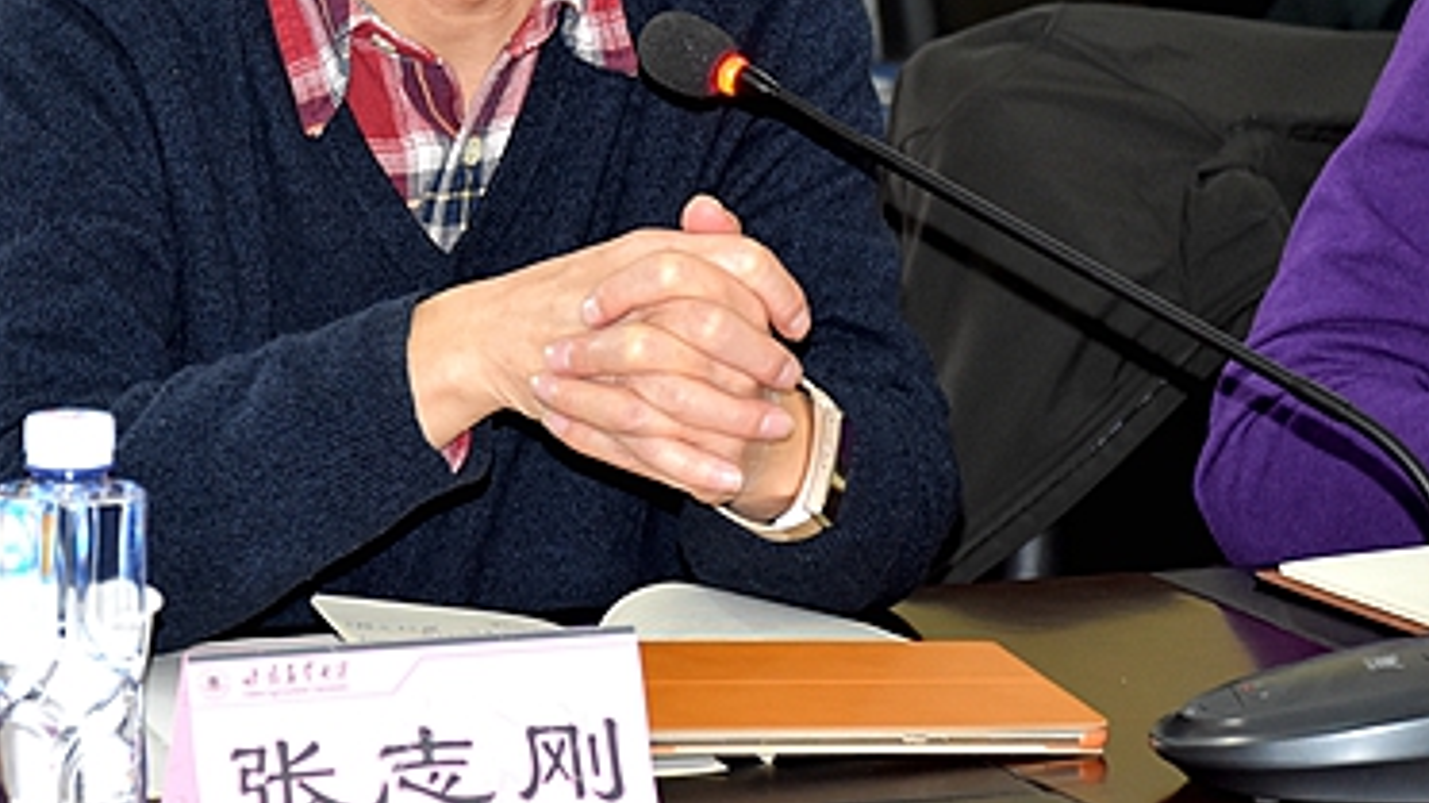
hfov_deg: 13.7
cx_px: 488
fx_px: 5947
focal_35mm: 157
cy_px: 69
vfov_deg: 7.7
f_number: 4
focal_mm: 62
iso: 1100
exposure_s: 1/60
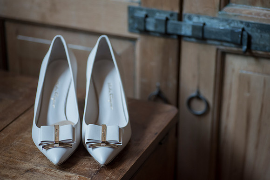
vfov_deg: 15.2
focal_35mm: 90
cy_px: 90
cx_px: 135
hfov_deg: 22.6
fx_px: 675
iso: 1250
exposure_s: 1/320
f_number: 3.5
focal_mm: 90
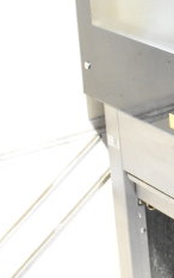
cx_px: 346
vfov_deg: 18.9
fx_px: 818
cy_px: 24
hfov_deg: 11.1
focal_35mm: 108
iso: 3200
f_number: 3.5
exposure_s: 1/30
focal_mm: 18
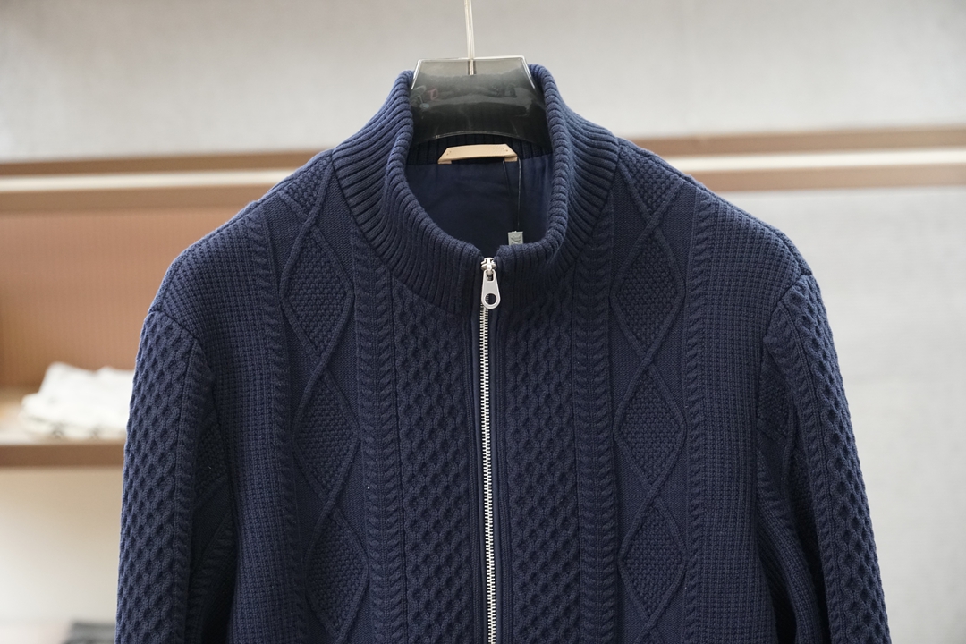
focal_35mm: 90
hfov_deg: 22.6
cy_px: 322
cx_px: 483
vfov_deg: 15.2
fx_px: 2415
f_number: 4
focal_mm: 60
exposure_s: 1/125
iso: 1600
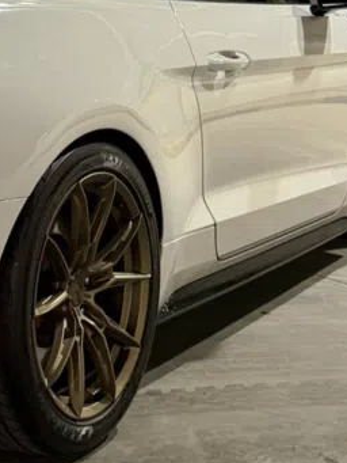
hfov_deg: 15.3
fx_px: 1282
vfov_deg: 20.4
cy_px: 177
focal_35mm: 96
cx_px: 84
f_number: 1.78
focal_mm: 6.76
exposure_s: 1/50
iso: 500
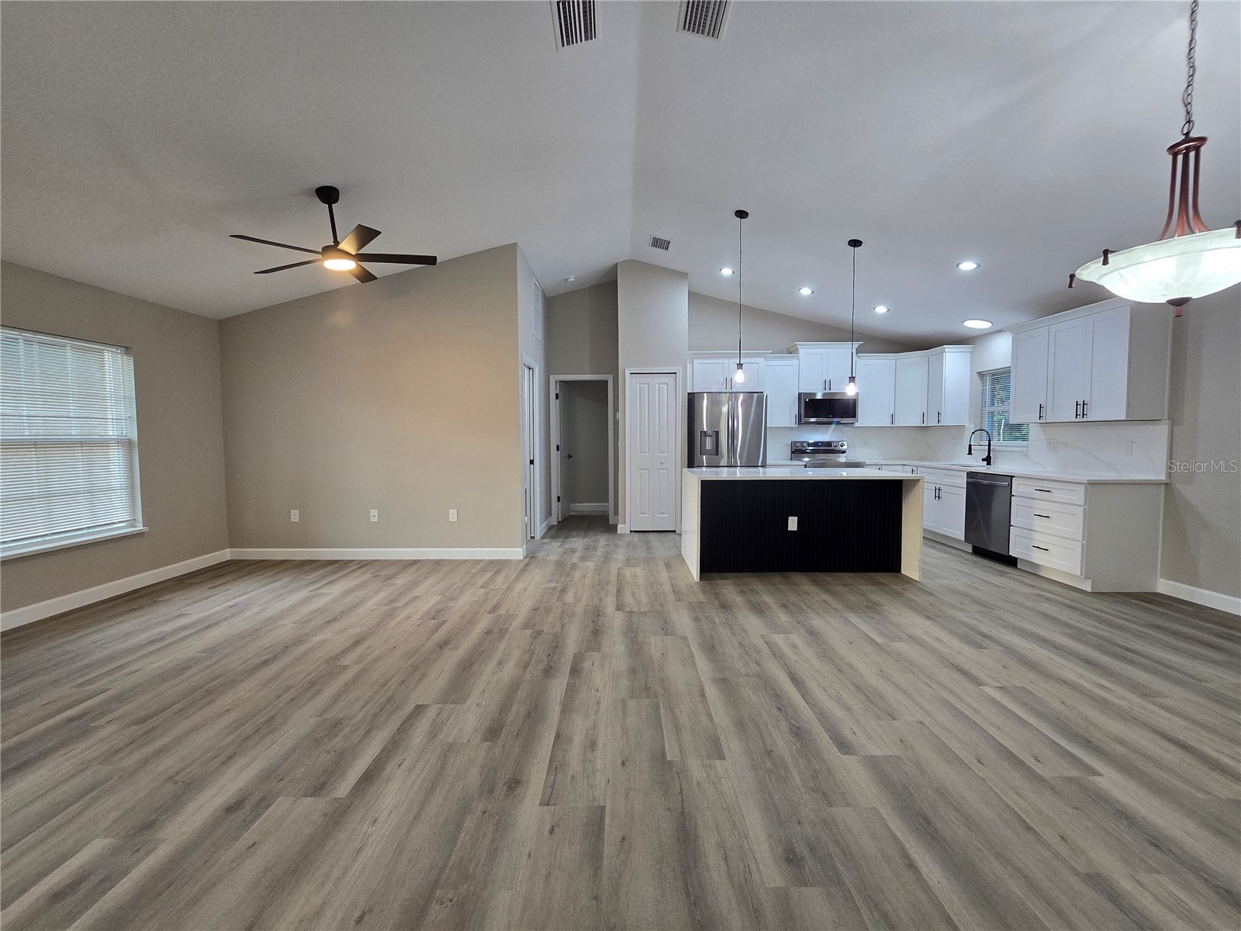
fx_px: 466
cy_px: 466
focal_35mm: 13
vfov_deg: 89.9
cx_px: 620
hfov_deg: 106.2
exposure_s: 1/60
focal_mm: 2.2
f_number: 2.2
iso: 100
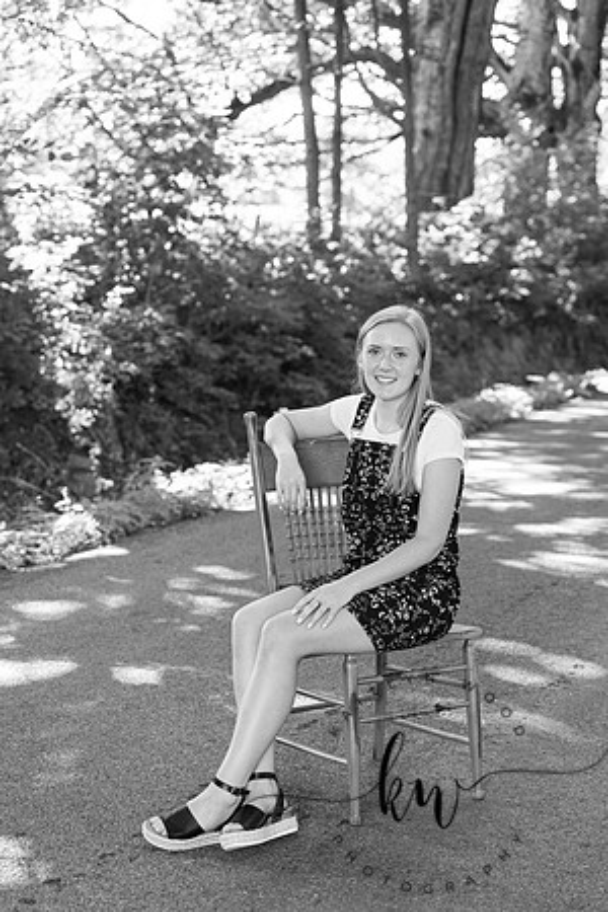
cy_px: 456
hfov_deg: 19.5
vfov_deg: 28.8
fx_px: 1773
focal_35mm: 70
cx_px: 304
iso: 640
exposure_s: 1/200
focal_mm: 70
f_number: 3.5
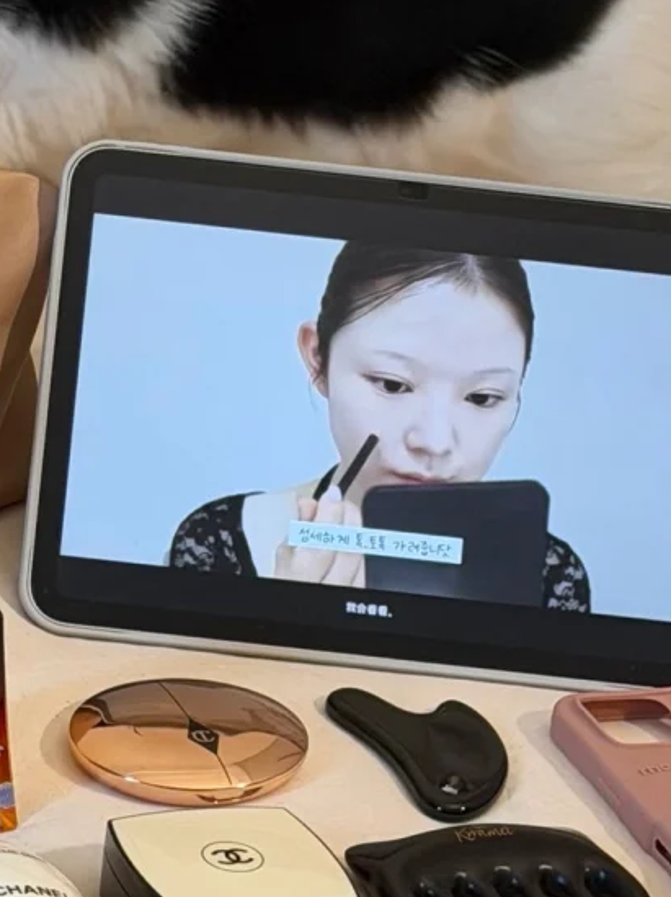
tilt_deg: -26.2
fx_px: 3260
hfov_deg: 11.6
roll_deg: -4.3
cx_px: -88
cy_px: 417
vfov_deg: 15.7
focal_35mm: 126
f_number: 1.78
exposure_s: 1/50
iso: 80
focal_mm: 6.76
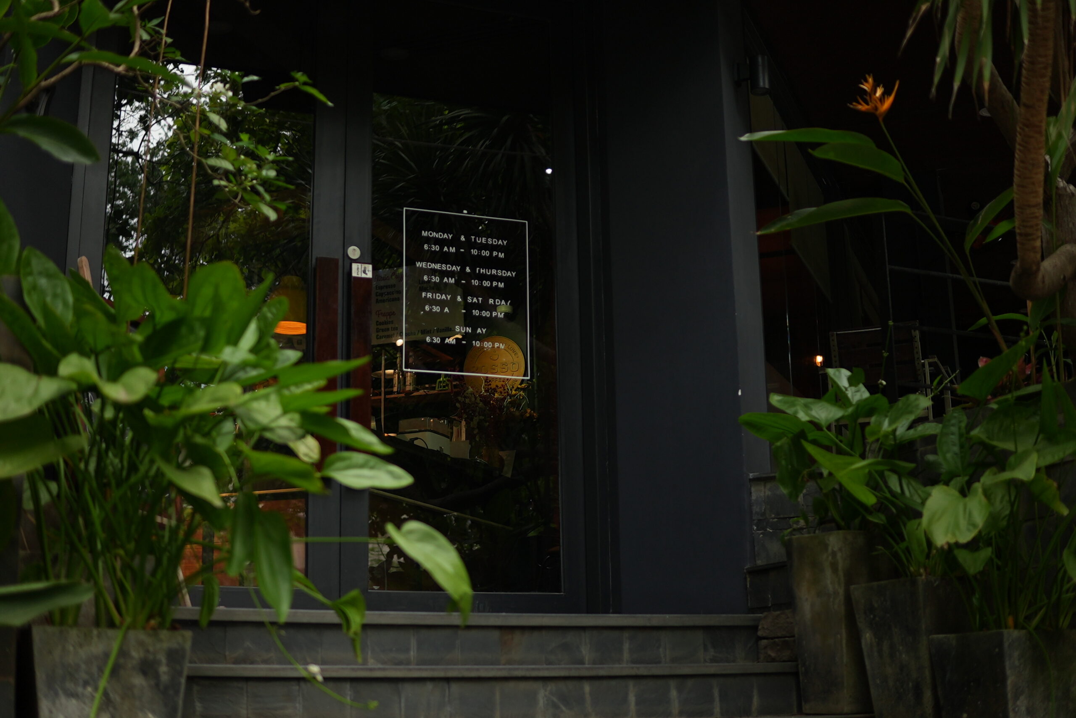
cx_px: 538
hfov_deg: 43.6
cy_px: 359
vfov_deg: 29.9
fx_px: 1345
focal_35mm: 45
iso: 250
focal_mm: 30
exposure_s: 1/640
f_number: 1.4
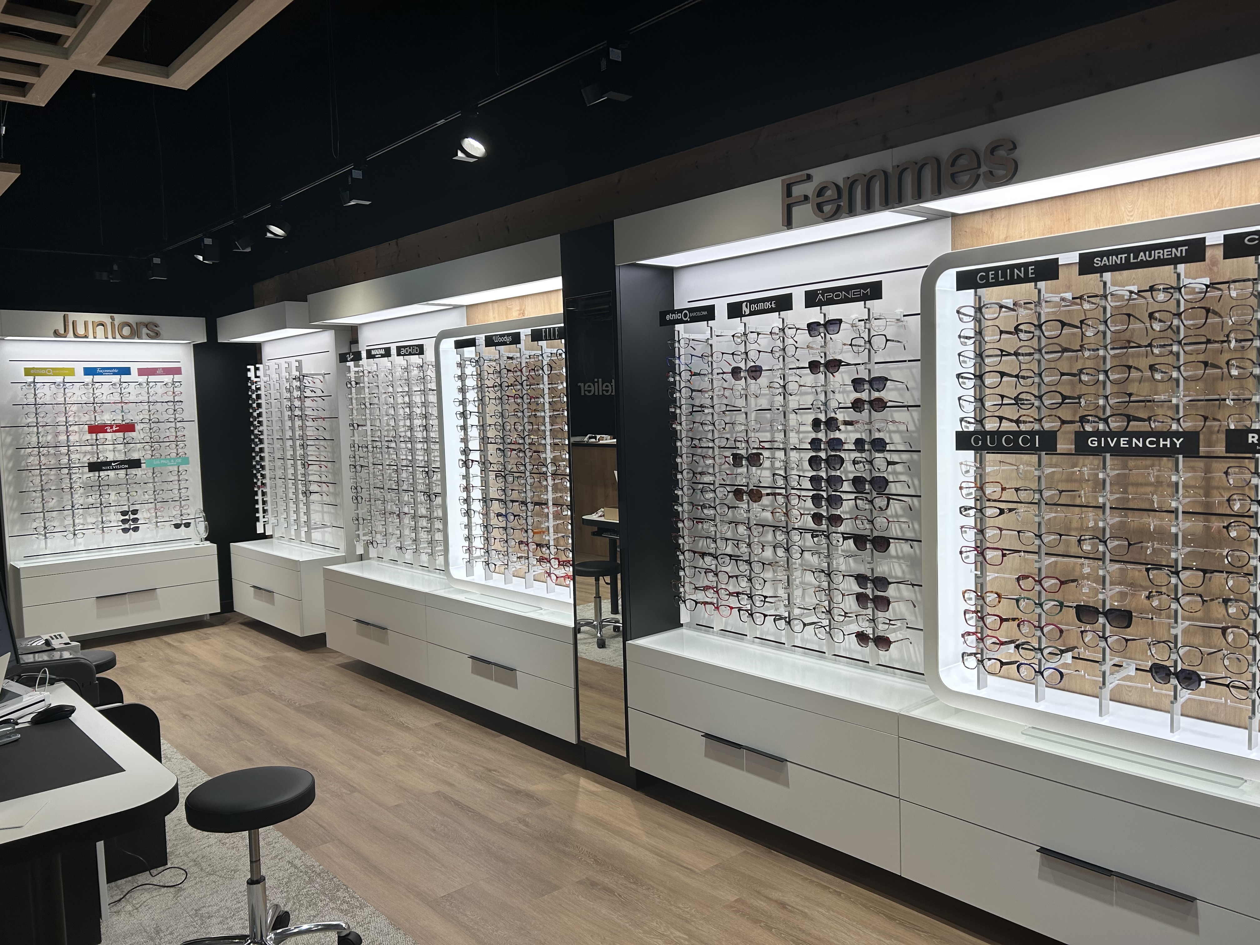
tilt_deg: -3.9
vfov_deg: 53.1
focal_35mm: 26
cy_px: 472
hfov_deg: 67.3
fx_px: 946
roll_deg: +2.9
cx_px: 630
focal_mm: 5.7
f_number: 1.5
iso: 40
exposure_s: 1/254
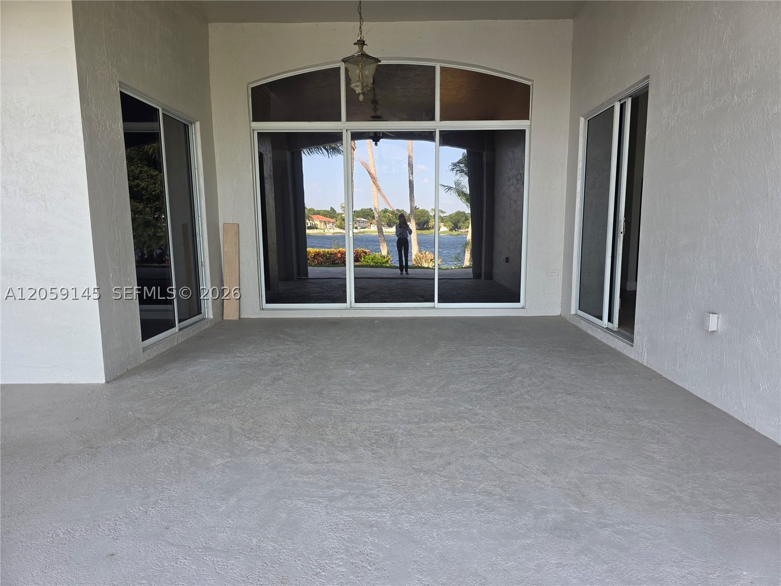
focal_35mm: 23
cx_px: 390
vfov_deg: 58.9
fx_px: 519
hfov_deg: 73.9
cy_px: 293
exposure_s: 1/180
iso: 50
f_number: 1.7
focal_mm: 6.3
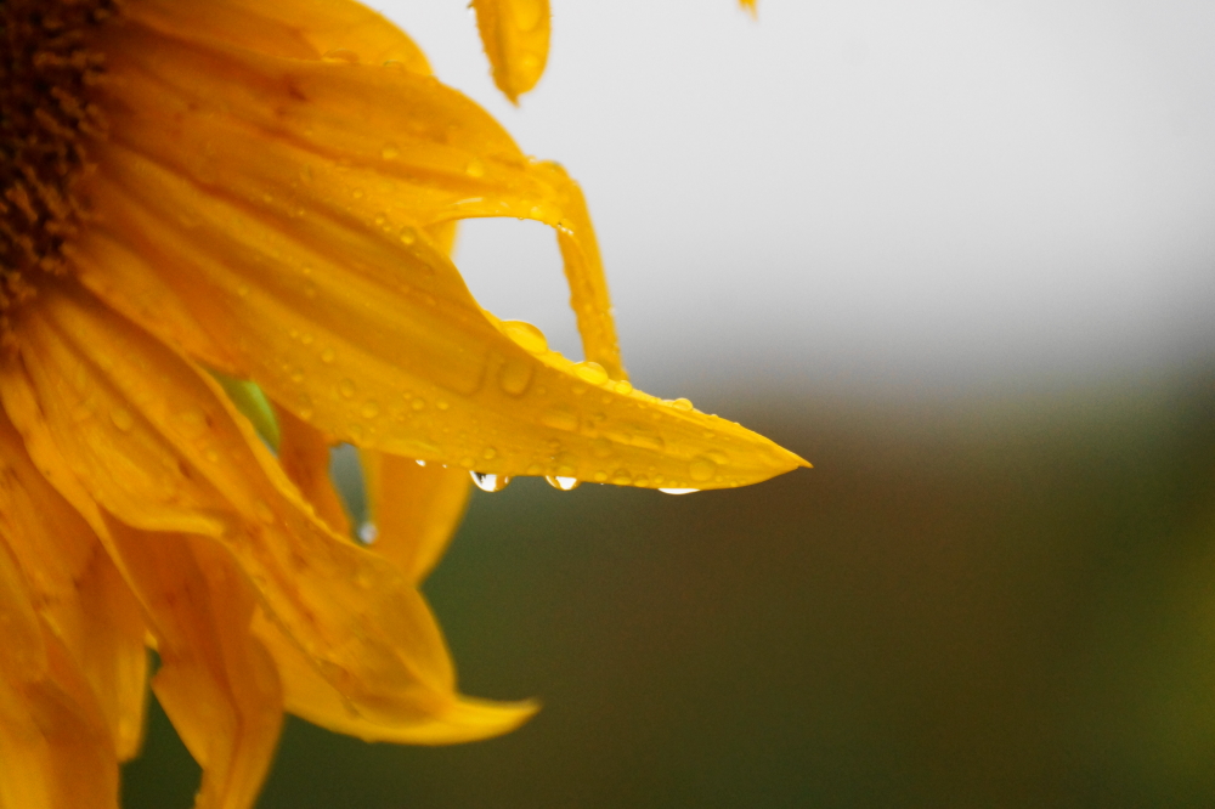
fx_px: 12651
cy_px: 404
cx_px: 608
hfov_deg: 5.5
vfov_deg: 3.7
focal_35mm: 375
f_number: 6.3
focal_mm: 250
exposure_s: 1/400
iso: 1000
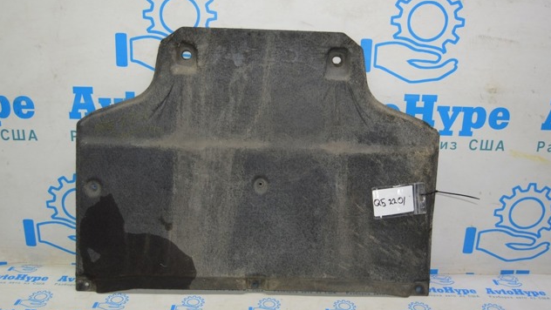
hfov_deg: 54.6
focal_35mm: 37
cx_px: 276
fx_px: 534
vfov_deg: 32.4
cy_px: 137
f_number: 3.8
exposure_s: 1/60
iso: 400
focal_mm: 23
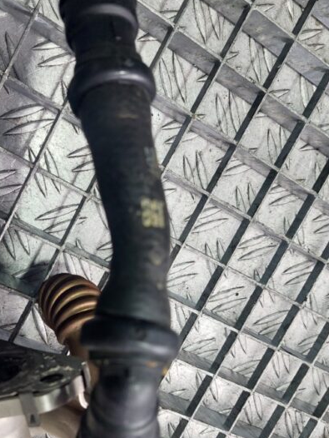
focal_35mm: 38
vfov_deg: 48.8
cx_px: 99
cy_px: 248
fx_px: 481
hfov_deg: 37.2
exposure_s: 1/50
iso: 50
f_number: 1.8
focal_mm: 5.23
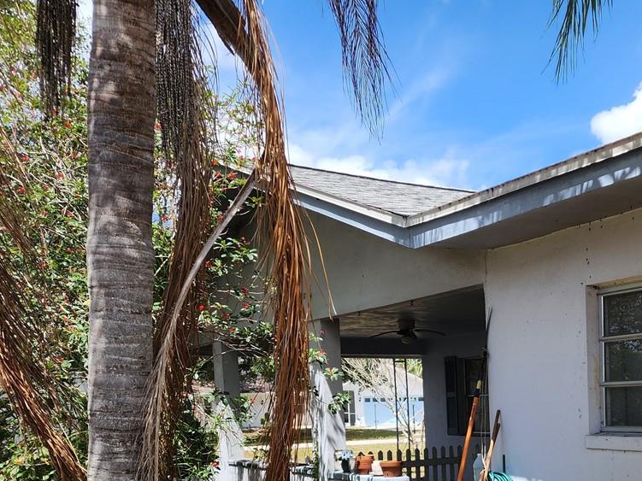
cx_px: 594
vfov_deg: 27.7
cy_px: 496
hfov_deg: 36.2
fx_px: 909
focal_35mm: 49
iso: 12
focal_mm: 6.4
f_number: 1.8
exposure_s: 1/622
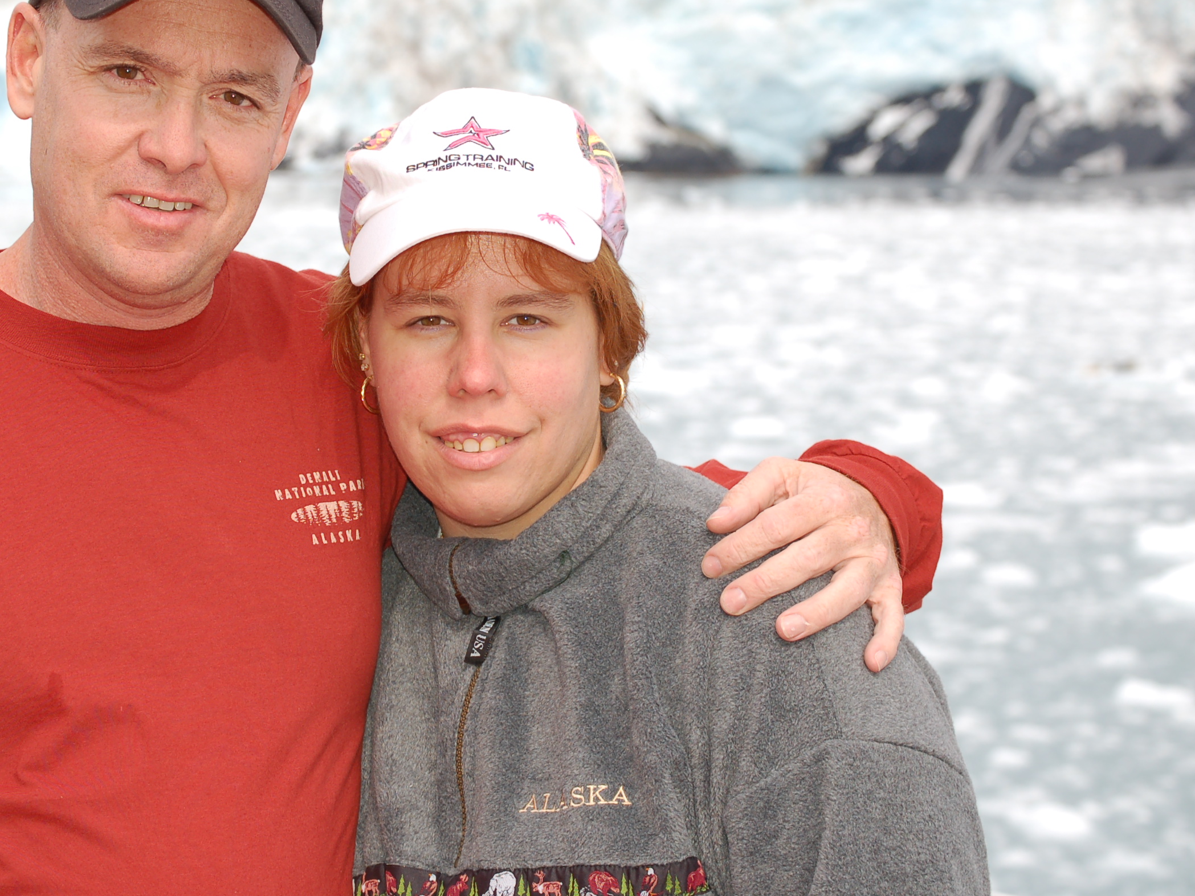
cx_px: 483
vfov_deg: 13.0
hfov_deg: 17.3
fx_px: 3925
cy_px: 381
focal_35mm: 114
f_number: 7.1
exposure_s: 1/500
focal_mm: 55
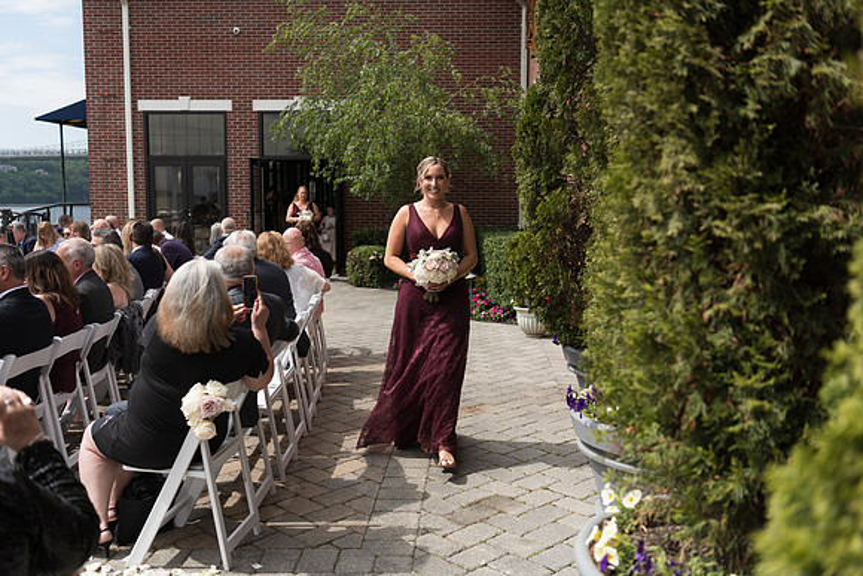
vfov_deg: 37.9
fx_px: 839
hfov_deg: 54.4
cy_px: 288
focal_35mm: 35
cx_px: 432
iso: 64
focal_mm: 35
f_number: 2.8
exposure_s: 1/1000
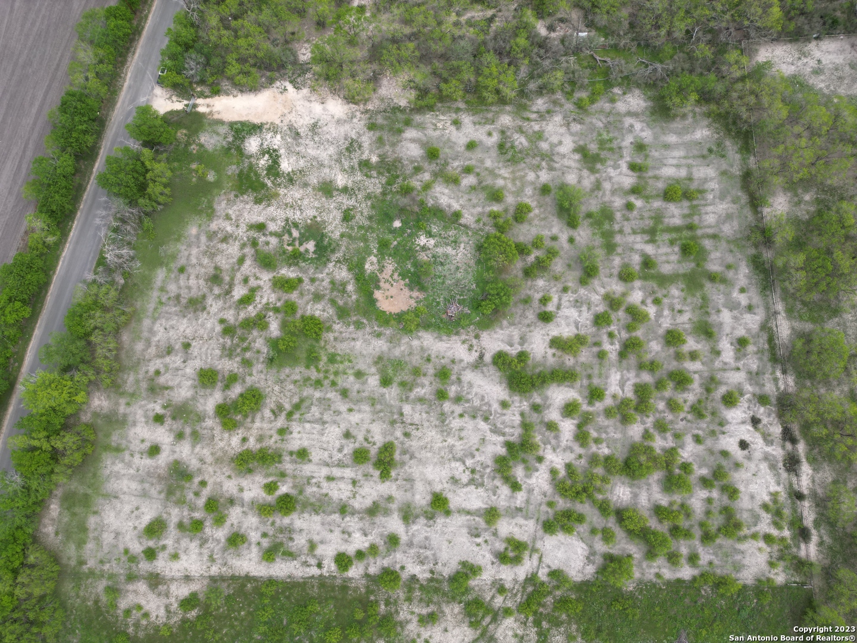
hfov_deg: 71.6
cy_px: 322
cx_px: 428
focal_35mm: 24
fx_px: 594
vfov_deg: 56.8
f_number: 1.7
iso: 100
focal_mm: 6.72
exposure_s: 1/1250
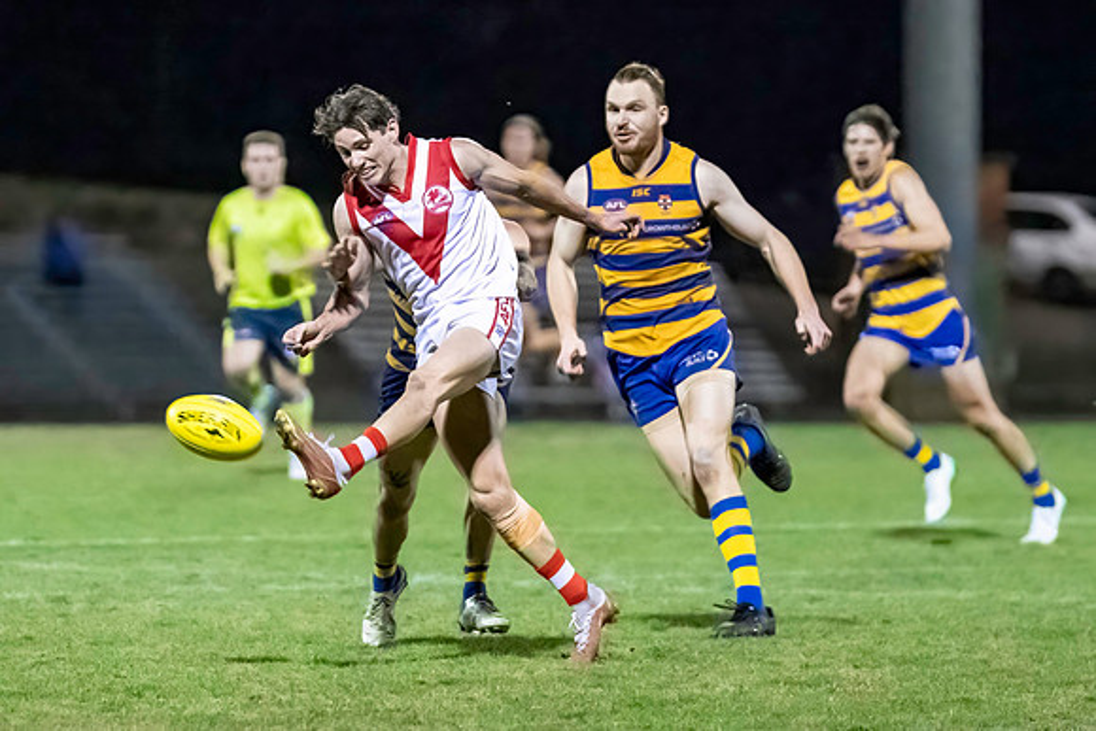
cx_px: 255
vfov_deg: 3.1
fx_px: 13405
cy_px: 359
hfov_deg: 4.7
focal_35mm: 440
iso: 10000
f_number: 2.8
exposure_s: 1/1250
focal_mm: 210
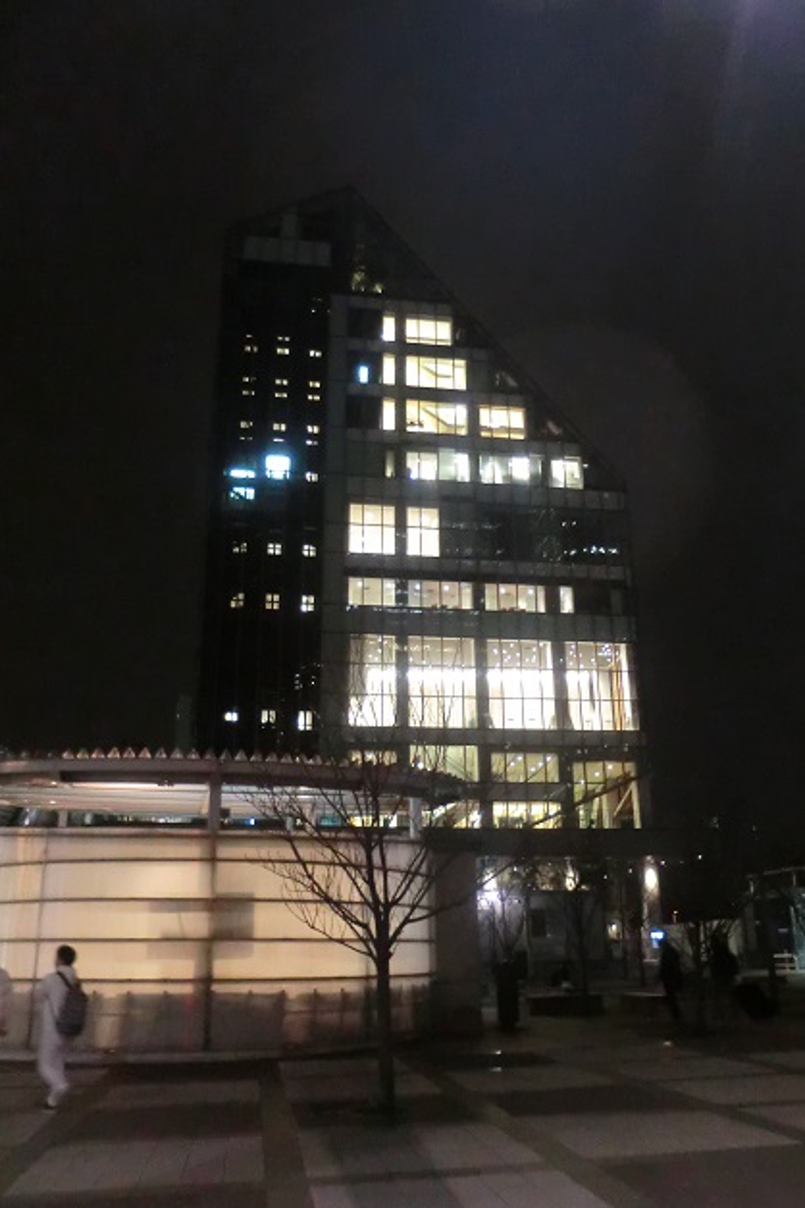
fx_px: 973
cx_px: 414
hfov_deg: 45.0
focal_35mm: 29
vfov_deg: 63.6
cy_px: 620
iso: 800
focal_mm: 4.9
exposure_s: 1/15
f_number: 3.2
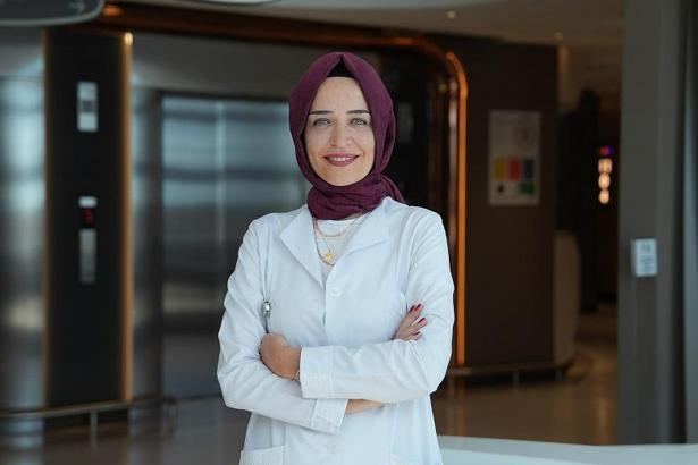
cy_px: 232
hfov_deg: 28.8
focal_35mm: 70
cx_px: 349
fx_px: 1357
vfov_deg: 19.5
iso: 100
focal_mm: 70
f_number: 3.5
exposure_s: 1/125
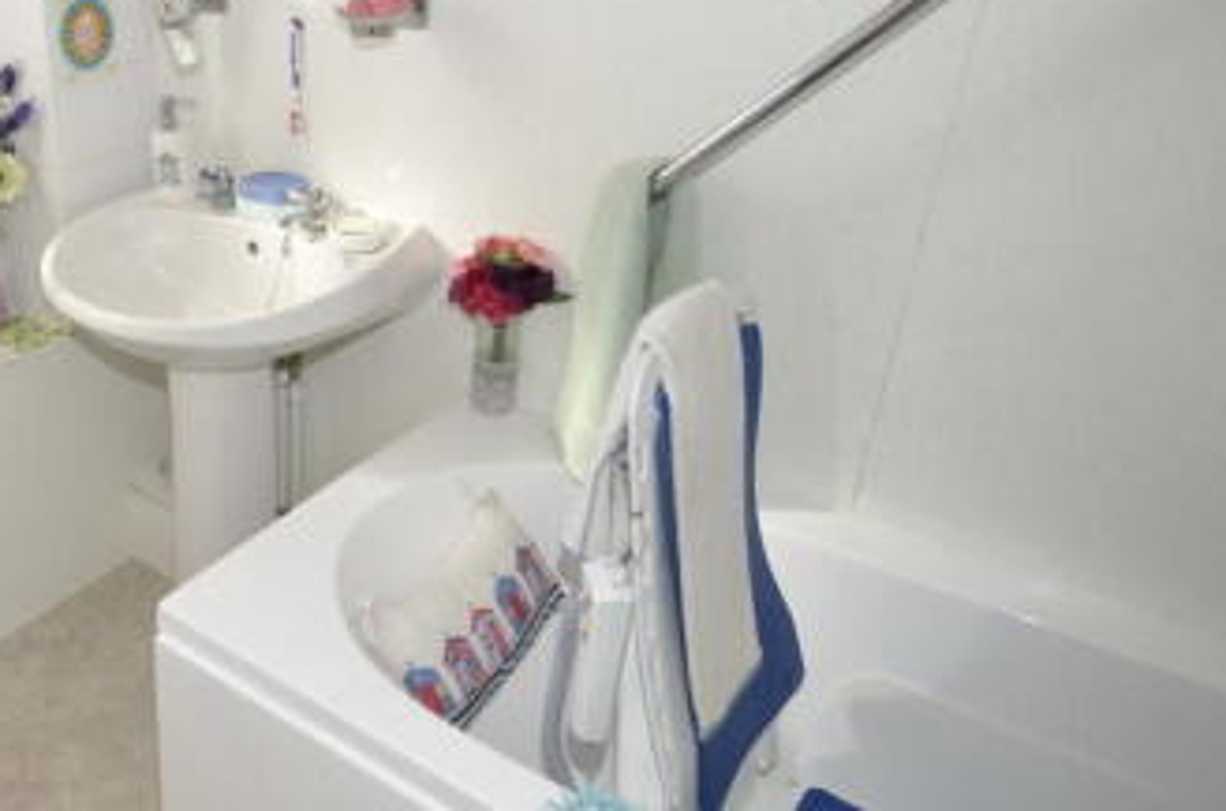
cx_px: 194
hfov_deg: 56.1
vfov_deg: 42.9
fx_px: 1019
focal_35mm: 30
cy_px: 277
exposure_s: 1/60
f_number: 4
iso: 220
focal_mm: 10
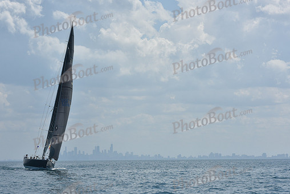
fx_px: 790
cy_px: 97
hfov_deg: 20.8
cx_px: 143
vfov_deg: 14.0
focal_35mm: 98
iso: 250
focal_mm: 86
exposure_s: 1/1250
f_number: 10
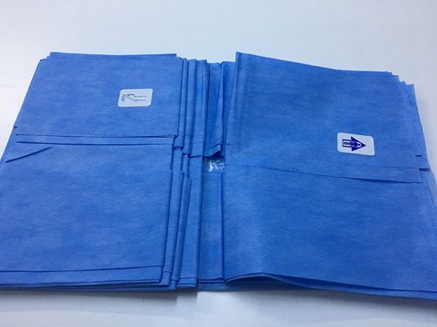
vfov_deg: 48.2
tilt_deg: -57.5
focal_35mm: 29
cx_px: 218
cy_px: 164
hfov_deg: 61.7
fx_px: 366
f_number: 2.2
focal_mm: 4.15
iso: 40
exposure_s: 1/33
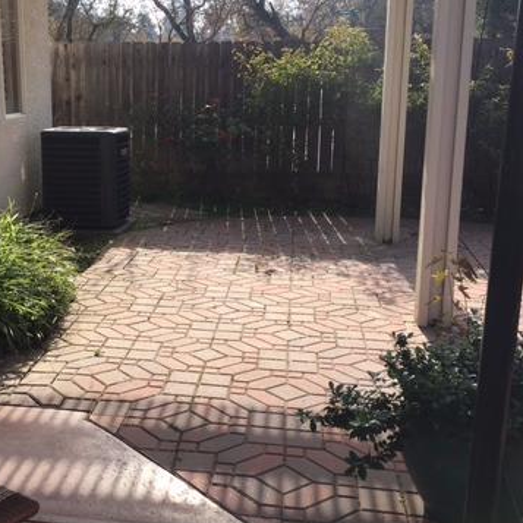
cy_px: 255
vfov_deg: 36.8
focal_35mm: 46
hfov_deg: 36.4
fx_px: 786
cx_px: 171
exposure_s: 1/712
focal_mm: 4.15
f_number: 2.2
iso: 25
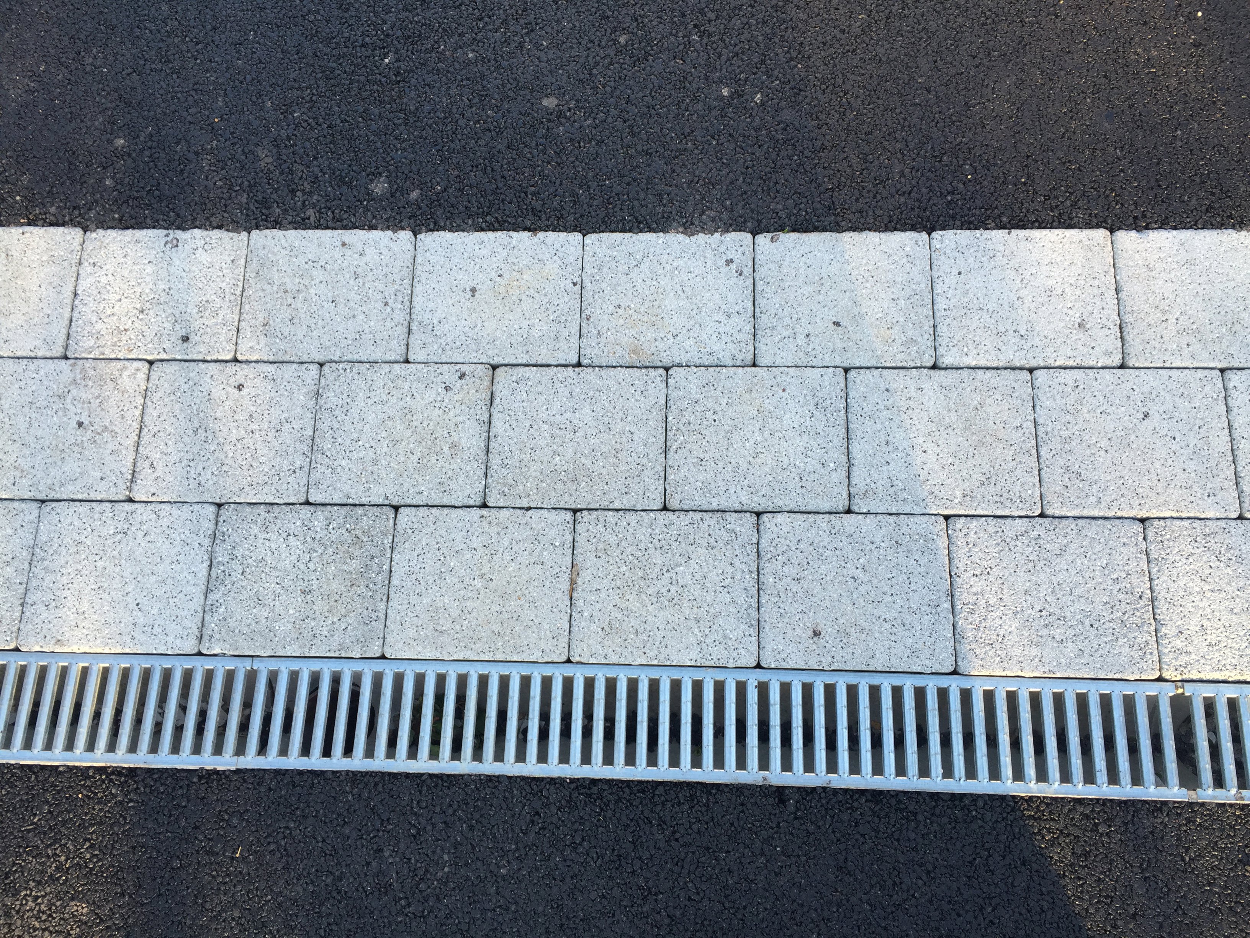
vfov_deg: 48.2
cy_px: 469
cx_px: 625
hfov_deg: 61.7
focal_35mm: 29
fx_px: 1047
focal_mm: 4.15
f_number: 2.2
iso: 32
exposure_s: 1/100
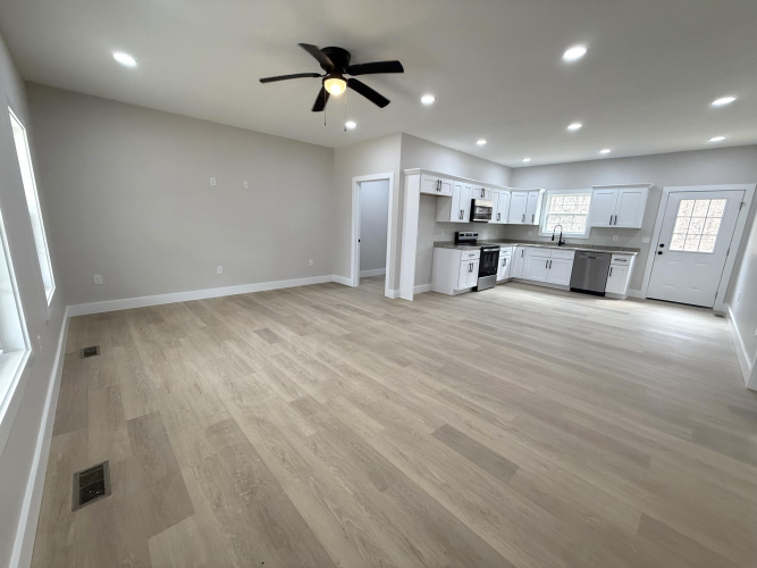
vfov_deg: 85.7
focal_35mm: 14
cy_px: 284
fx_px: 306
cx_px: 378
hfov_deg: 102.1
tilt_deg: -12.2
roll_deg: -1.5
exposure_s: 1/120
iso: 200
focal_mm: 2.22
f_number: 2.2
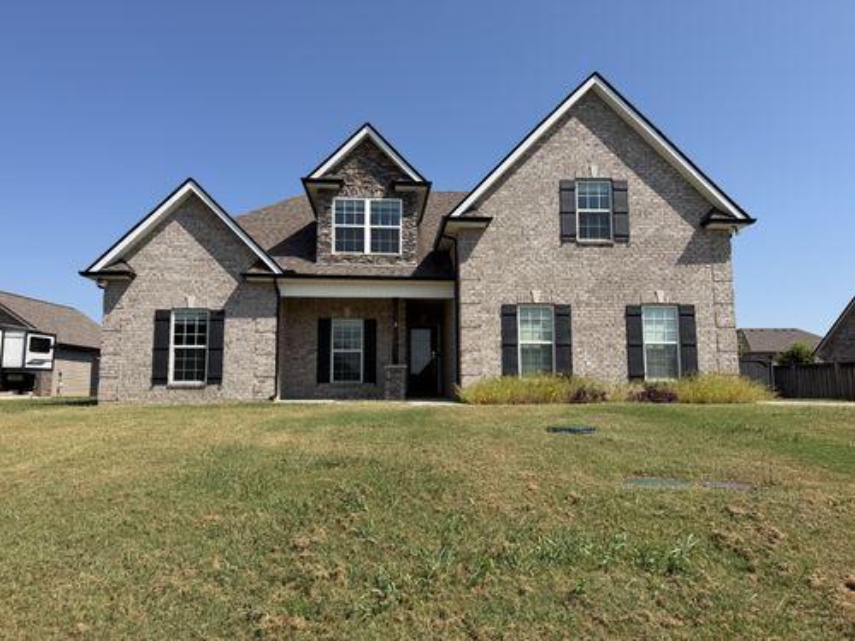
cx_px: 428
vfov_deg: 56.8
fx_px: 593
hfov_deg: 71.6
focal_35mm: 24
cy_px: 320
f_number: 1.78
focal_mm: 6.76
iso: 80
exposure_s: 1/4673
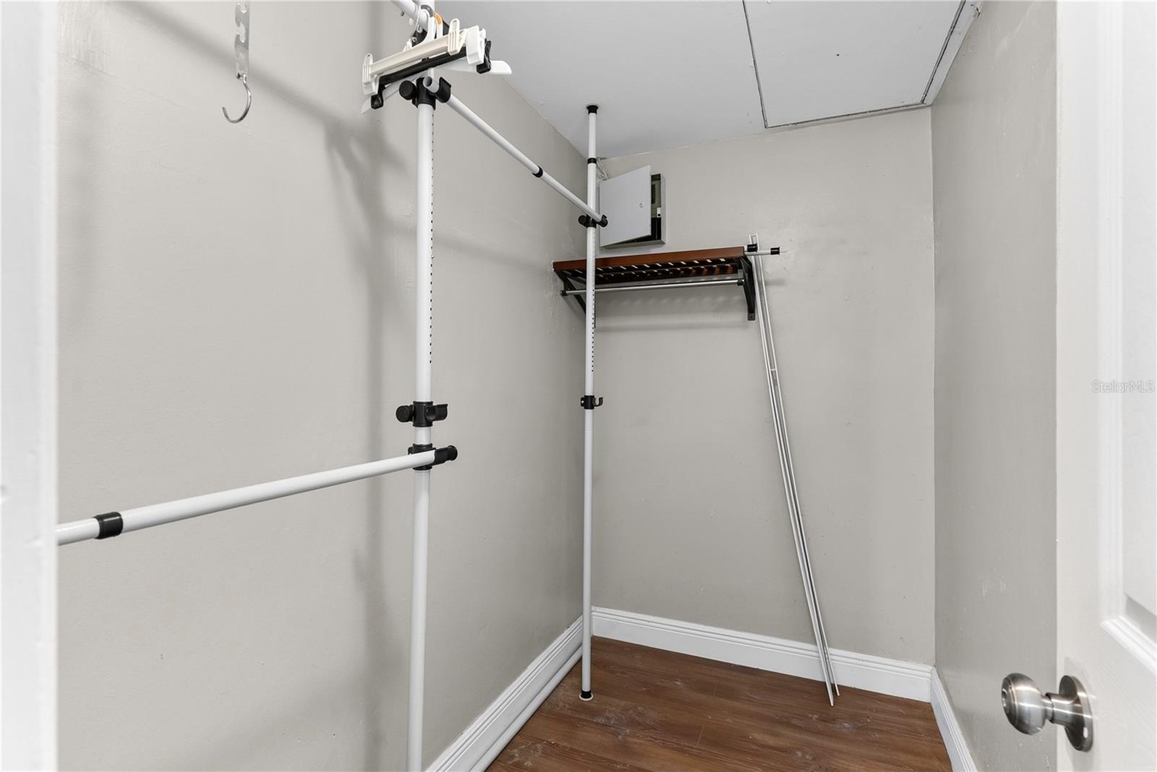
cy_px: 386
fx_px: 547
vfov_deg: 70.5
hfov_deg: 93.3
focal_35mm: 17
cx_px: 578
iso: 400
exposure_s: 1.6
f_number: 8
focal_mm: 17
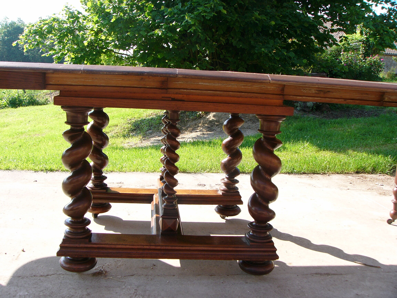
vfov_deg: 39.7
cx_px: 198
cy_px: 149
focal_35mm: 36
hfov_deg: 51.4
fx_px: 413
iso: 50
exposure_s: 1/125
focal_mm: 6
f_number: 4
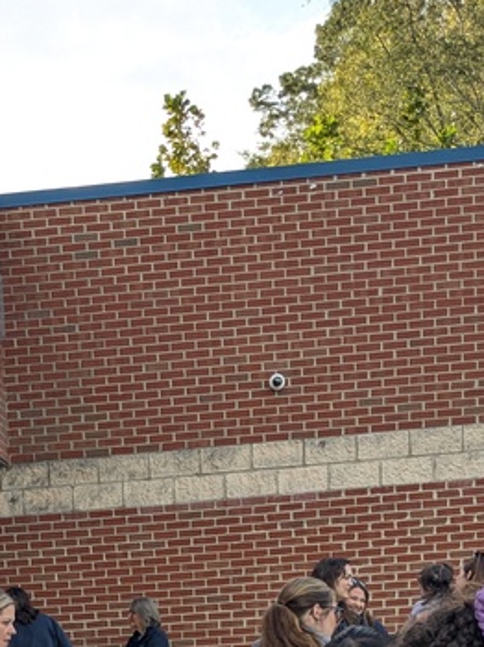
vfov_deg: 22.2
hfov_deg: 18.2
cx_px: 20
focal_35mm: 79
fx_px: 1475
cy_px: 839
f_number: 1.73
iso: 48
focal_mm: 4.38
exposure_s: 1/450
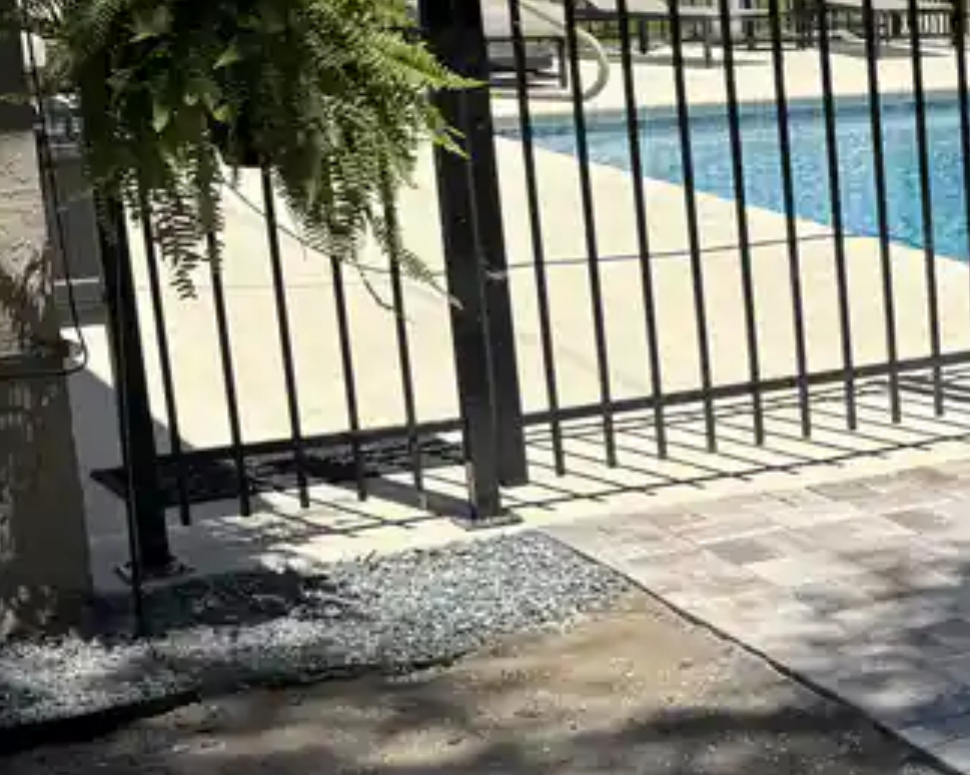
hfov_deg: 19.1
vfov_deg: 17.6
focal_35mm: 87
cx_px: 1487
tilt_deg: -13.9
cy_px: 424
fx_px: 2496
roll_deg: +1.2
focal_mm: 6.76
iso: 80
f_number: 1.78
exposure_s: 1/6410
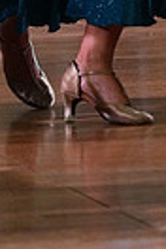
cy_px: -277
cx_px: 112
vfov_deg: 4.7
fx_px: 3009
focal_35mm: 435
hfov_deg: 3.2
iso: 6400
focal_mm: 99
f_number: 5
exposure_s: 1/400
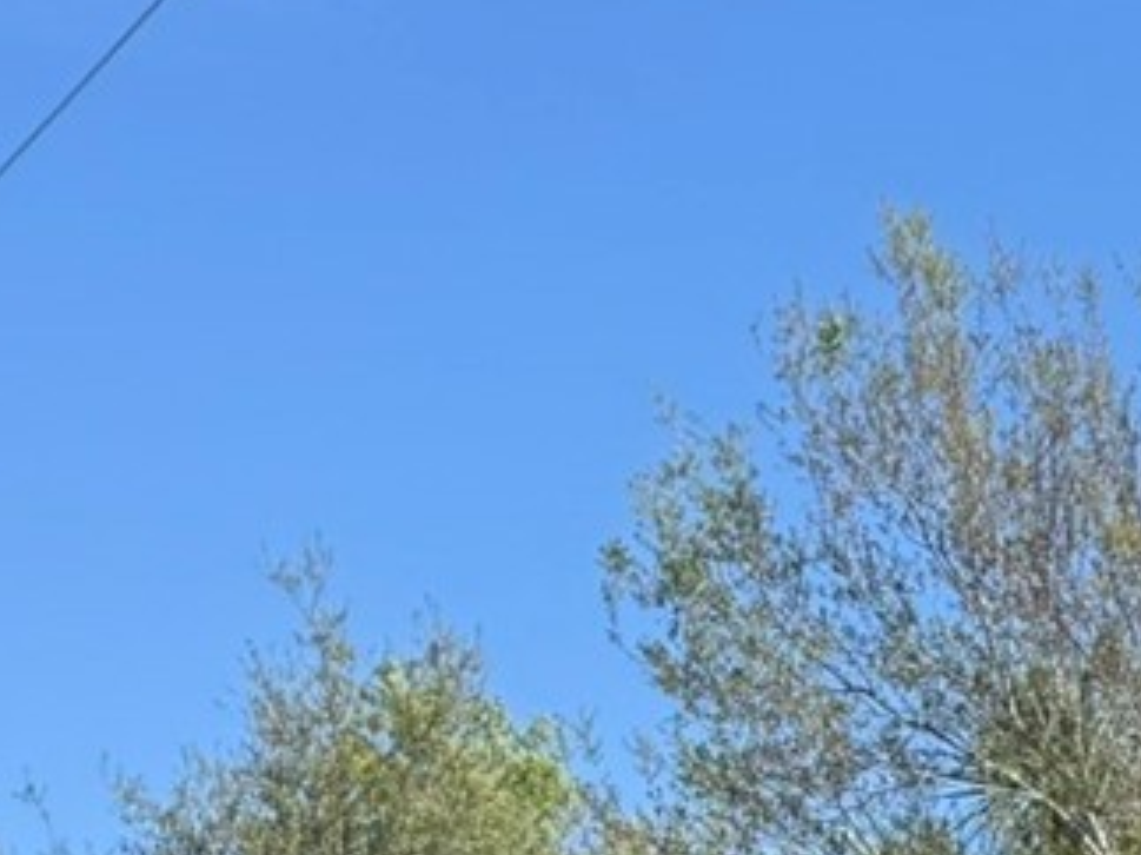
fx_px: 3921
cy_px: 1791
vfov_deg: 11.1
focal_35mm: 119
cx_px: 1893
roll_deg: +1.5
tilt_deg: -3.2
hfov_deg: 14.9
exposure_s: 1/3279
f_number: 1.78
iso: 80
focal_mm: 6.76
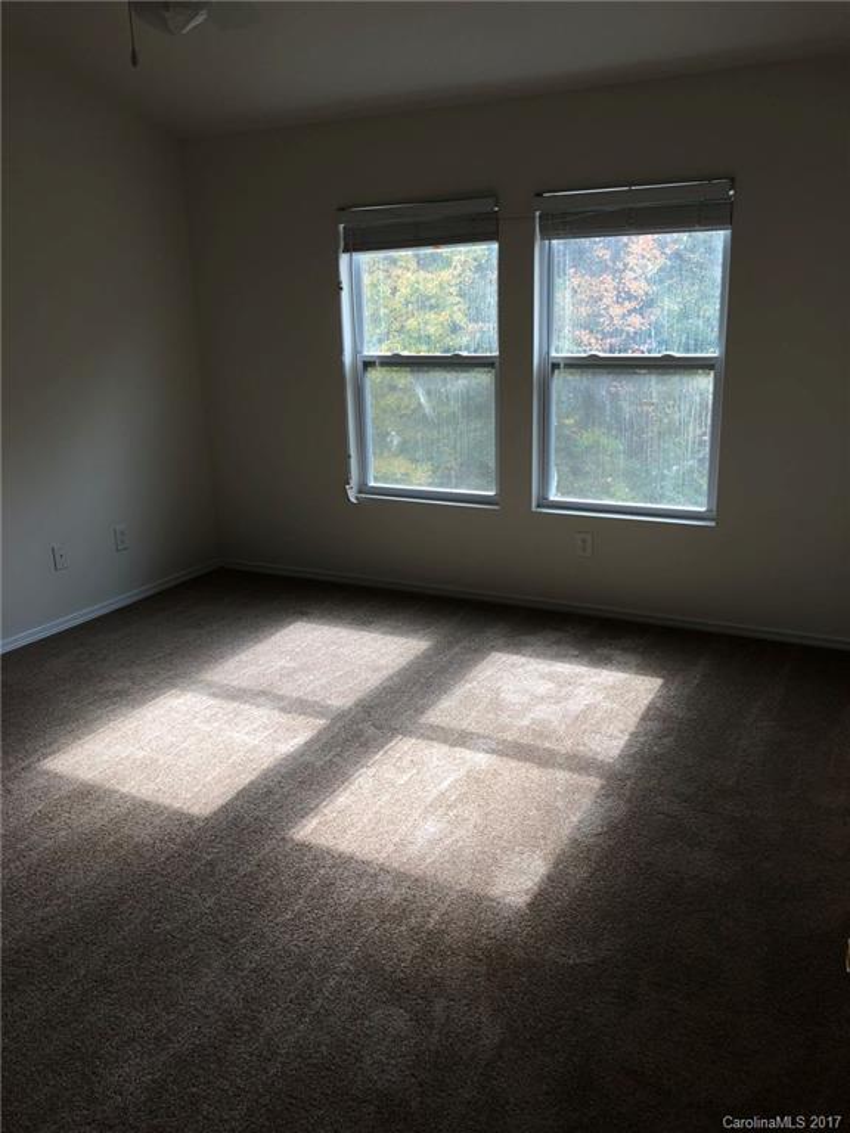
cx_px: 425
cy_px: 566
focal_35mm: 29
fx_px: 949
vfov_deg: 61.7
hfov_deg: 48.2
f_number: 1.8
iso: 20
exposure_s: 1/120
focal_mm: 3.99
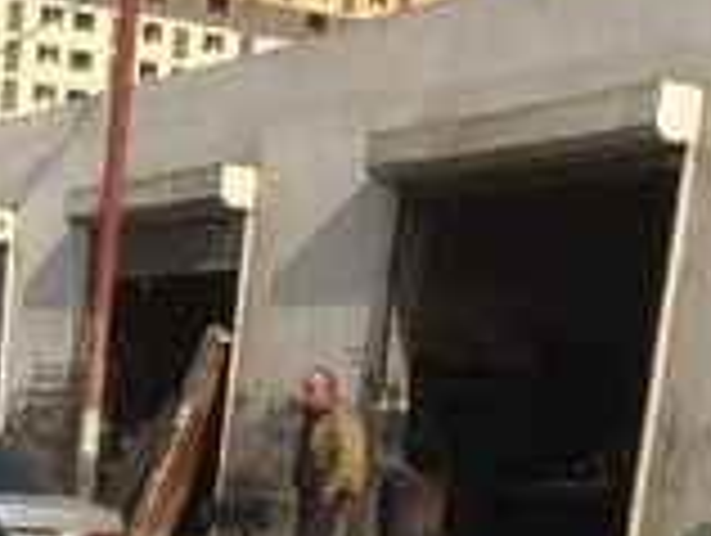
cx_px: -108
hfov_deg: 20.3
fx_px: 1872
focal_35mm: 91
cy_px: 847
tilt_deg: -13.3
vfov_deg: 14.9
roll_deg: -3.6
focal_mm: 4.15
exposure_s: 1/2933
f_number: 2.2
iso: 32
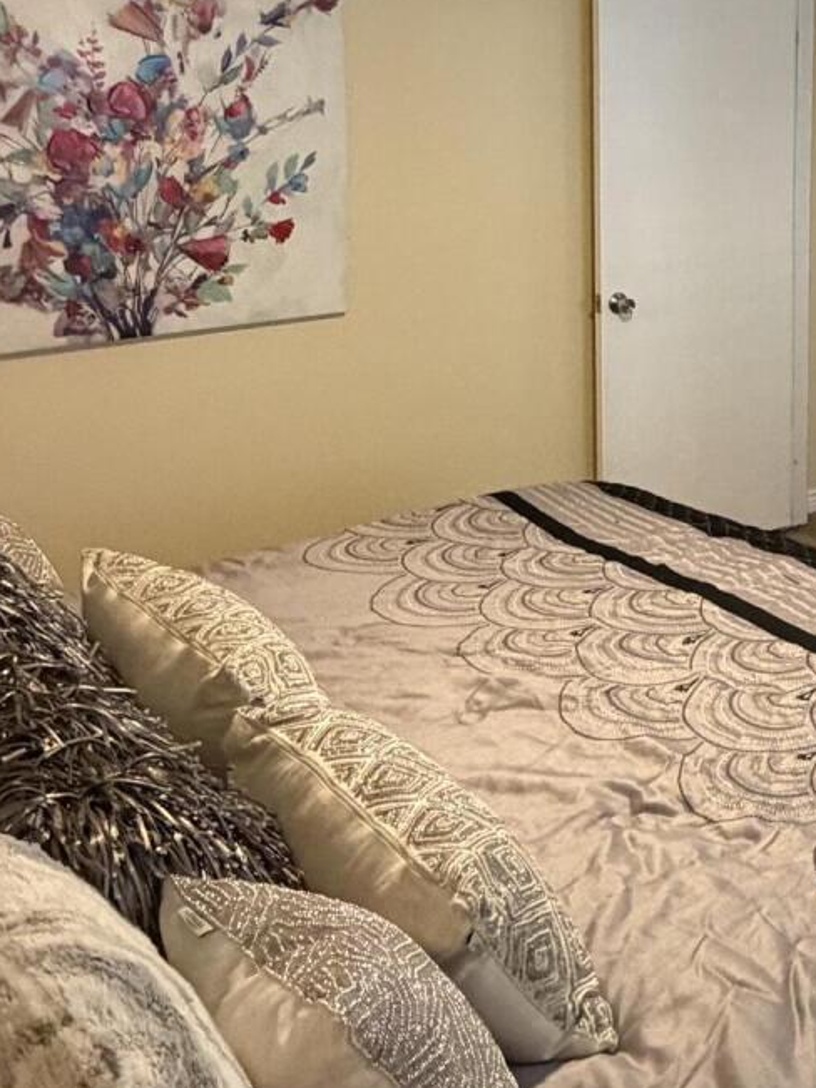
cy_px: 216
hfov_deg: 30.2
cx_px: 890
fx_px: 1352
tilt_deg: -6.2
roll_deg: -1.2
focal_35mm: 43
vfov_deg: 41.9
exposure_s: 1/60
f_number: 2.2
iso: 500
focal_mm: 2.22
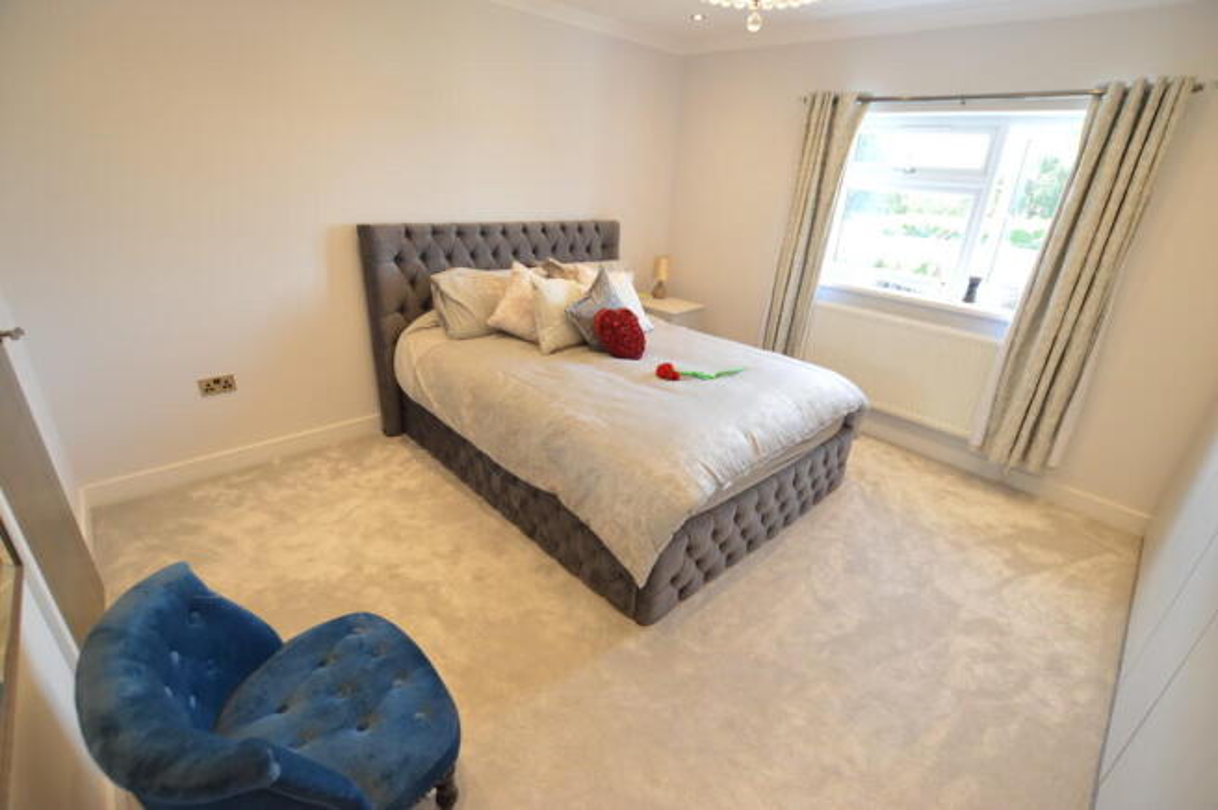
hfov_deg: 100.4
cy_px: 405
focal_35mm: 15
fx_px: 507
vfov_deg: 77.2
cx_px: 609
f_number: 3.5
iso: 110
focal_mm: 10
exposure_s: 1/15
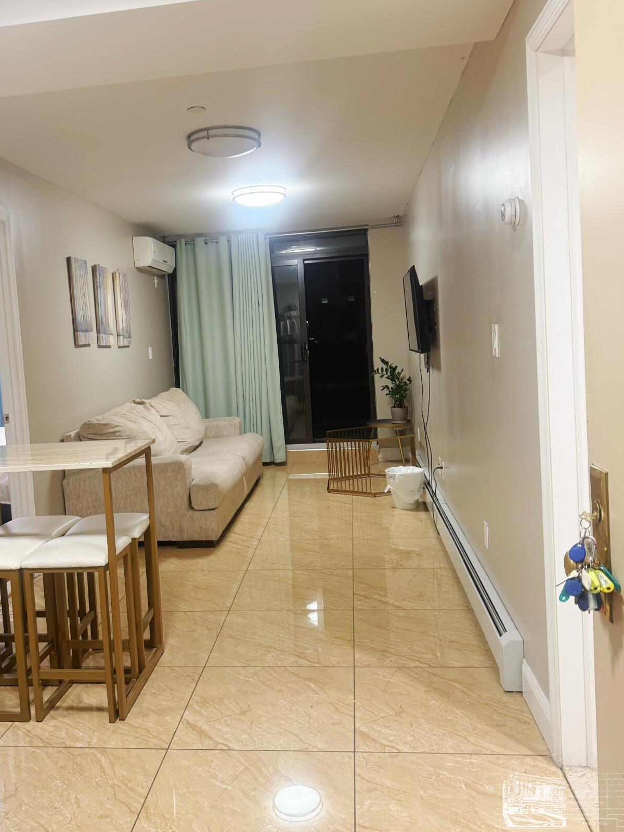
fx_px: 721
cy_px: 394
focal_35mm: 30
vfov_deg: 59.9
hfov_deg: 46.6
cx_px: 254
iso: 160
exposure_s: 1/60
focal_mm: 6.76
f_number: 1.78
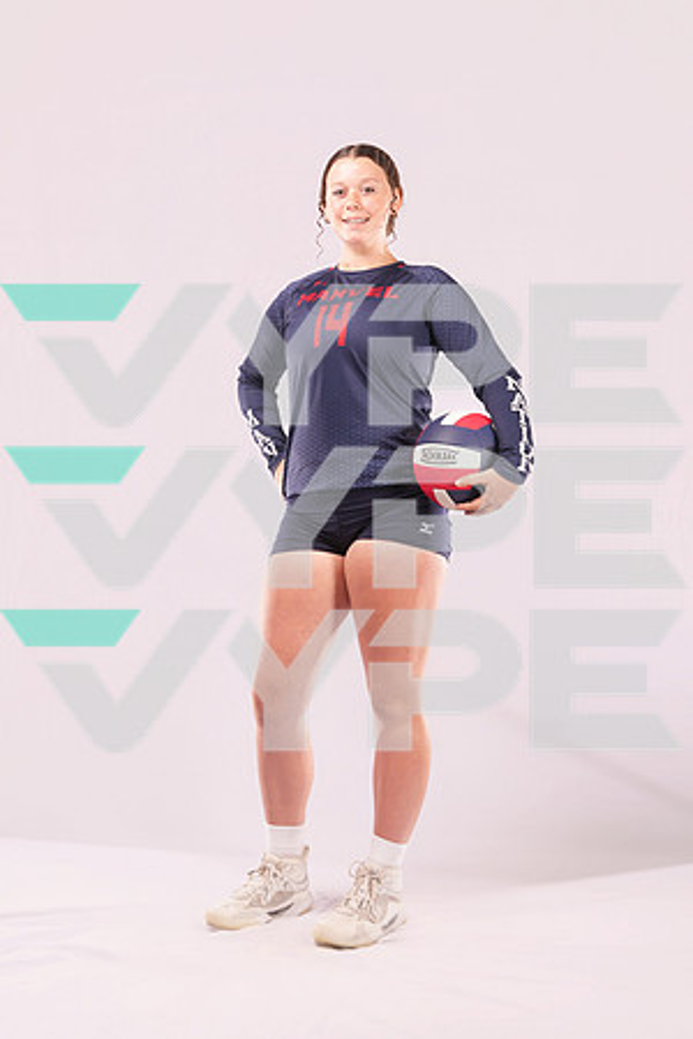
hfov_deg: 37.9
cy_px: 520
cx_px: 346
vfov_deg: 54.4
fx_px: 1011
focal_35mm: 35
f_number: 6.3
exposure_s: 1/100
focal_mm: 35
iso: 200
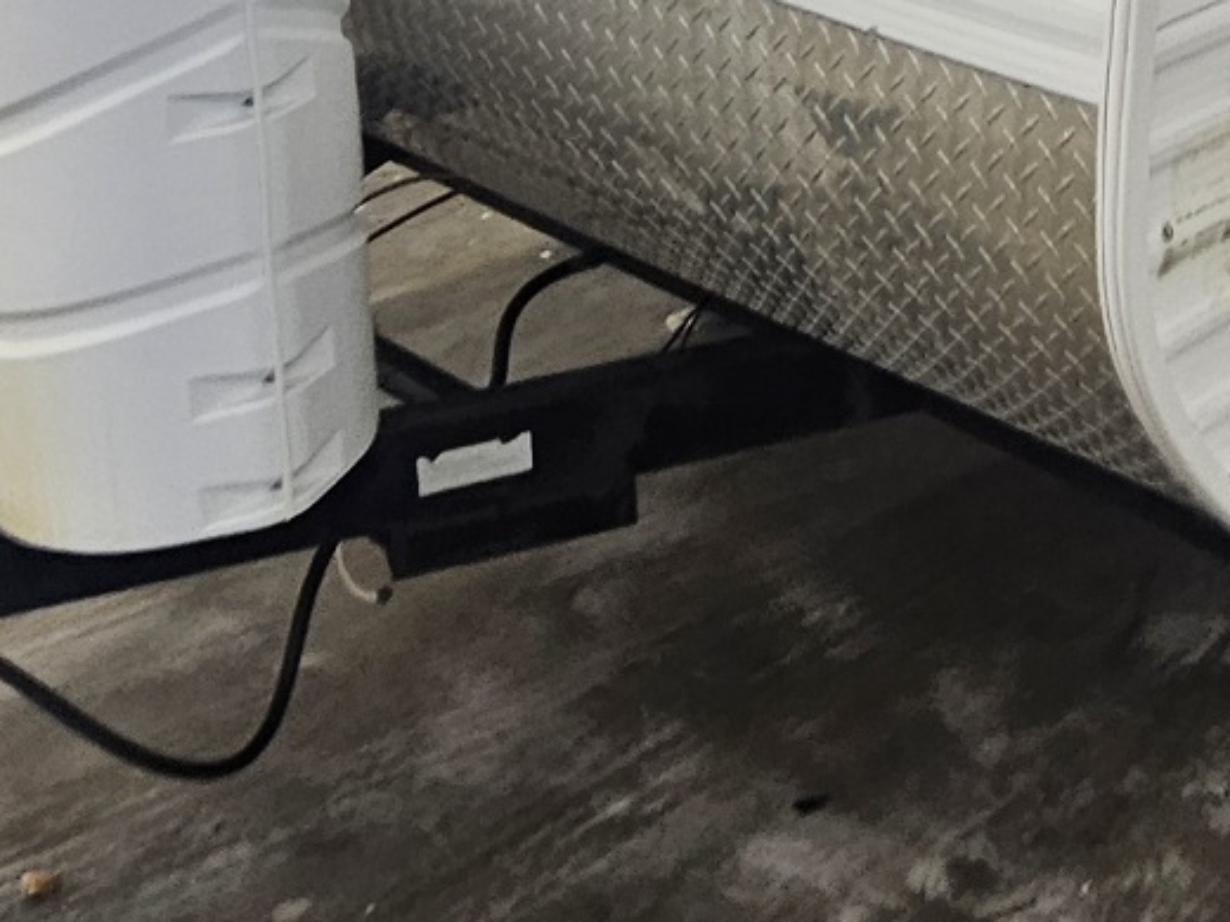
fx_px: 2132
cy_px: -414
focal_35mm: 60
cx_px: 1211
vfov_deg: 21.1
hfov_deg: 30.1
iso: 160
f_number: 2.2
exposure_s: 1/60.2
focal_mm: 2.2
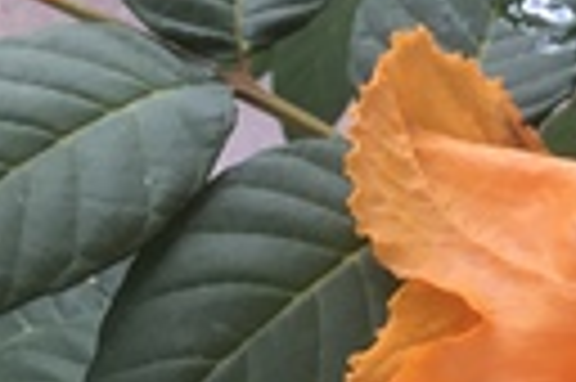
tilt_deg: -21.1
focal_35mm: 126
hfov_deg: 16.2
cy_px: -353
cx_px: 468
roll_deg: +2.8
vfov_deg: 10.1
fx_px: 2013
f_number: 2.4
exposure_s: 1/165
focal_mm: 3.3
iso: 25
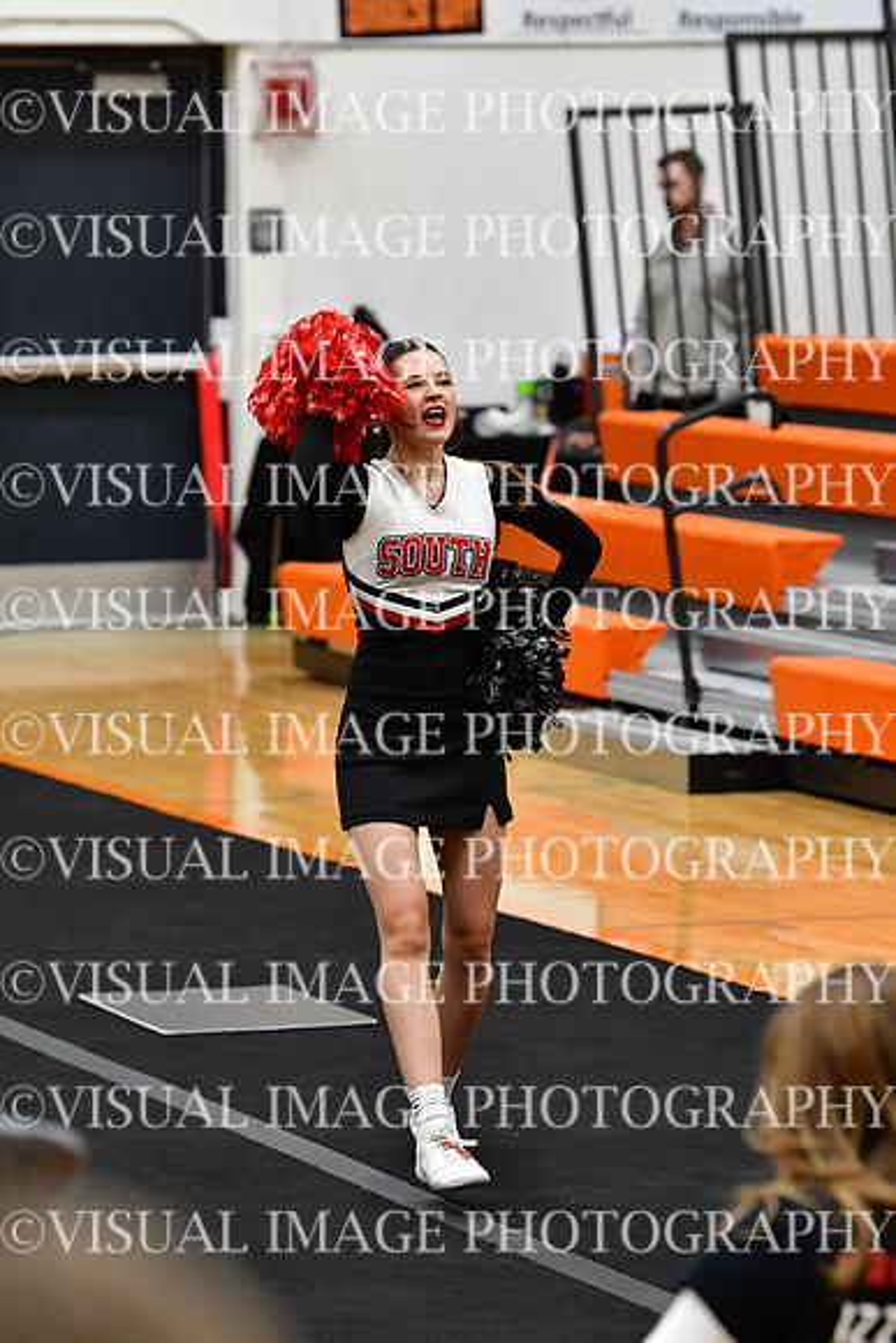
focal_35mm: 202
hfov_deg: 6.8
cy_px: 672
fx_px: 7536
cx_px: 448
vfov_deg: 10.2
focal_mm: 135
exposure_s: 1/500
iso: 4000
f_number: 3.5
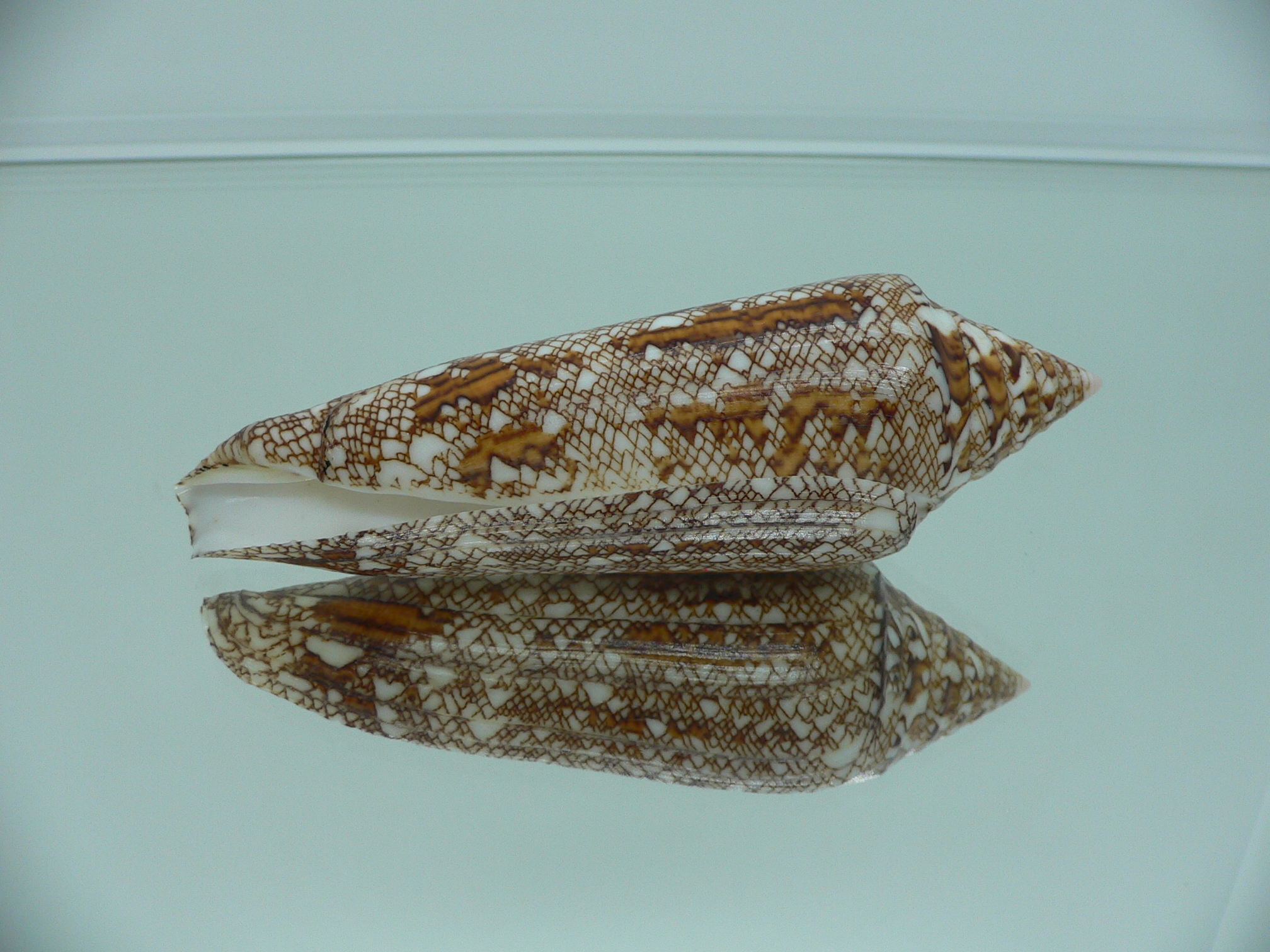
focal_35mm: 35
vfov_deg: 40.7
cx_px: 635
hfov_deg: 52.6
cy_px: 476
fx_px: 1284
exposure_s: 1/60
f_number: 2.8
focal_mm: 4.6
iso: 80
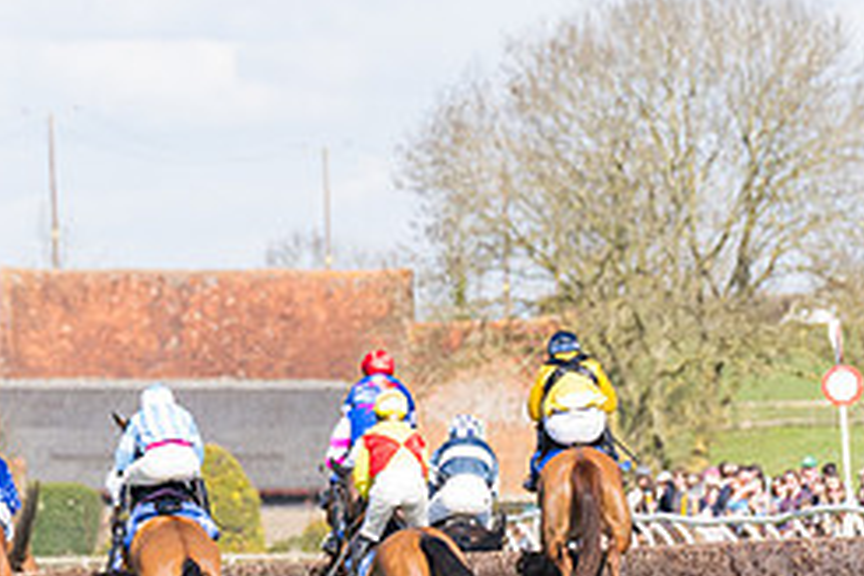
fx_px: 19798
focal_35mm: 825
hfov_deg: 2.5
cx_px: 505
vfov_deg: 1.7
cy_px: 558
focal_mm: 200
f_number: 4
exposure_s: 1/2500
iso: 400
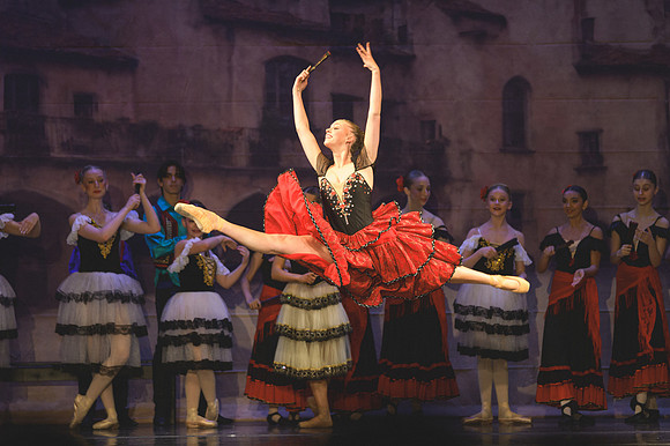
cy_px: 223
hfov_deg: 7.4
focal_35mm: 277
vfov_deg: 5.0
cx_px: 335
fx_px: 5152
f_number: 2.8
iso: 1800
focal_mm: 185
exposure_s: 1/400
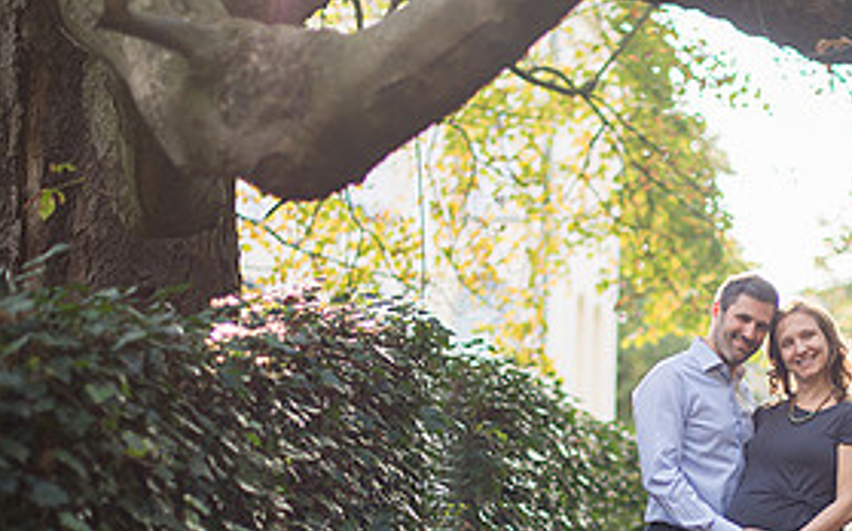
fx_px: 2460
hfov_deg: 19.5
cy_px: 438
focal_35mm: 106
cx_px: 635
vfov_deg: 12.3
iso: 100
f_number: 1.4
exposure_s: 1/800
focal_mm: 50
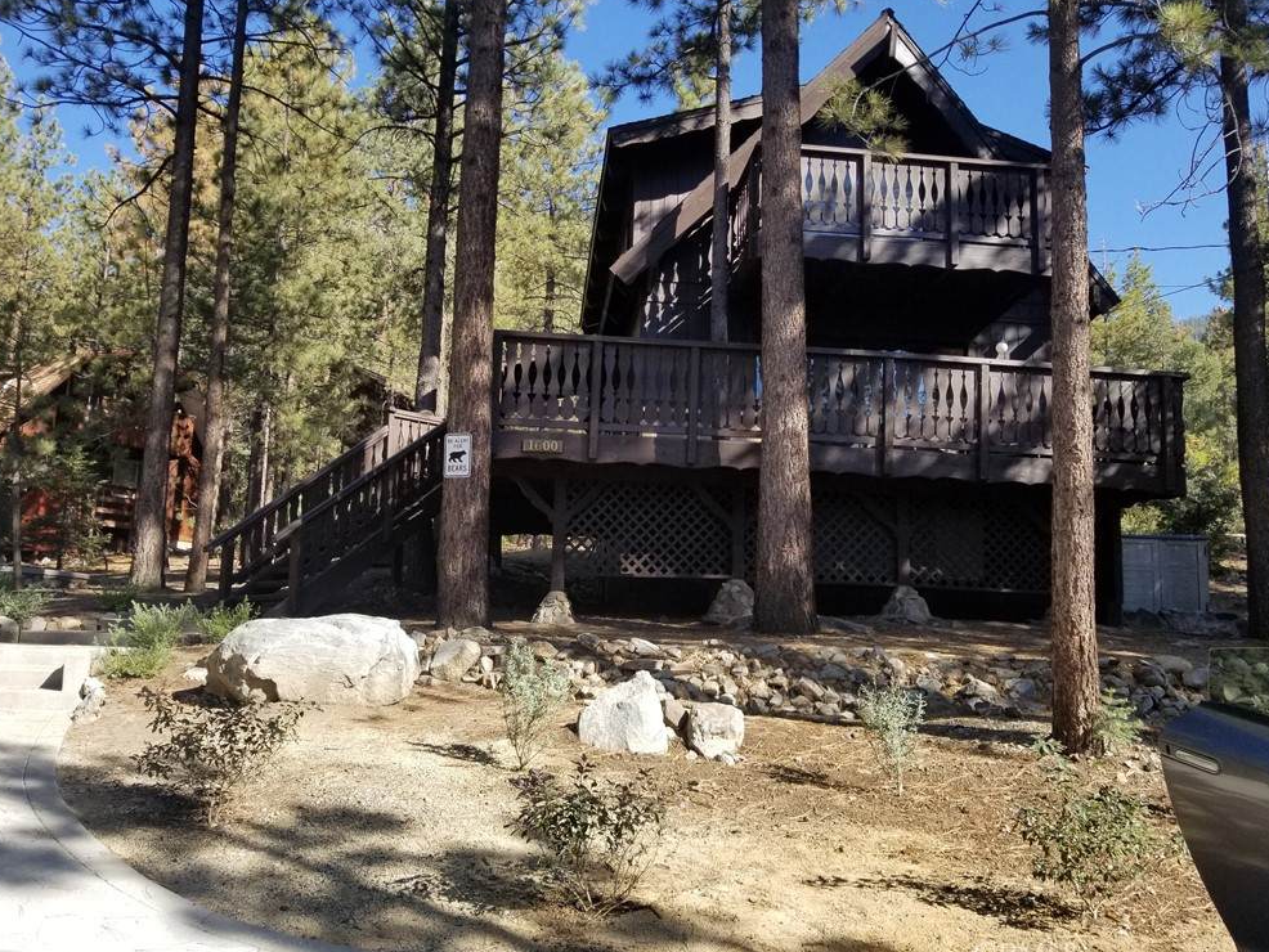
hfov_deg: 65.3
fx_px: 990
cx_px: 640
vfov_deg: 51.4
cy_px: 479
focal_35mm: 27
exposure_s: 1/1204
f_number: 1.7
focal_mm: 4.3
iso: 50
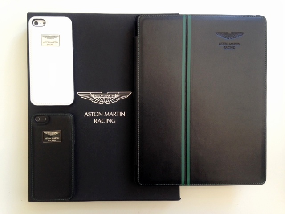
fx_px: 272
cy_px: 107
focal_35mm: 33
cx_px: 142
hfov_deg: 55.4
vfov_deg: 42.9
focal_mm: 4.12
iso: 64
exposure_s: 1/20
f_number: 2.4
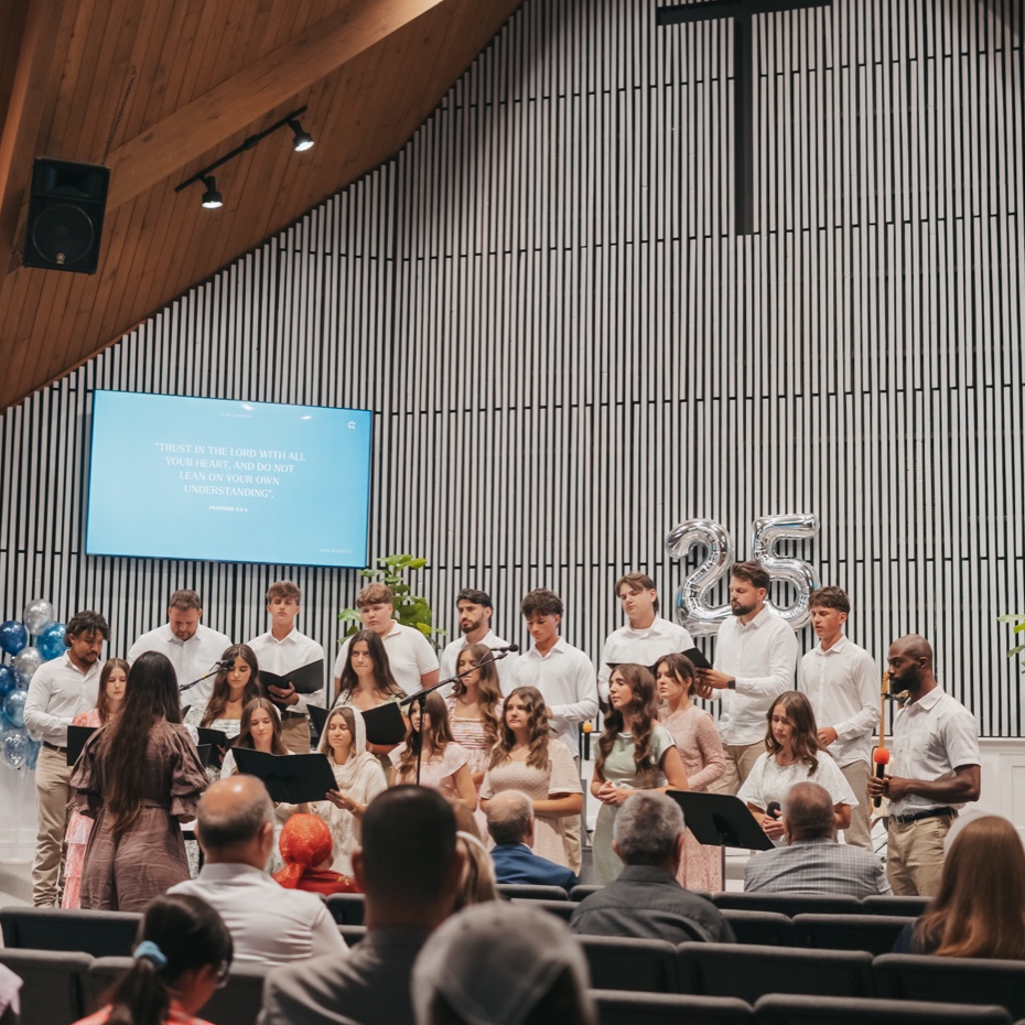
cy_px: 364
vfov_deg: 26.8
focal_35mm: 64
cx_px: 512
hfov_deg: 26.9
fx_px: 2144
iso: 800
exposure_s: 1/80
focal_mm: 50
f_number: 2.8
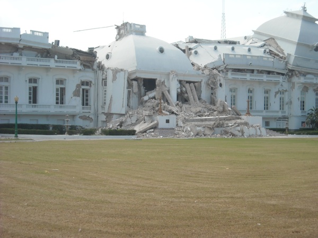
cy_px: 119
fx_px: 698
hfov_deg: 25.7
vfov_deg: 19.4
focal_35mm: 76
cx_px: 159
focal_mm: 12.3
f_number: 7.7
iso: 64
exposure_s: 1/129
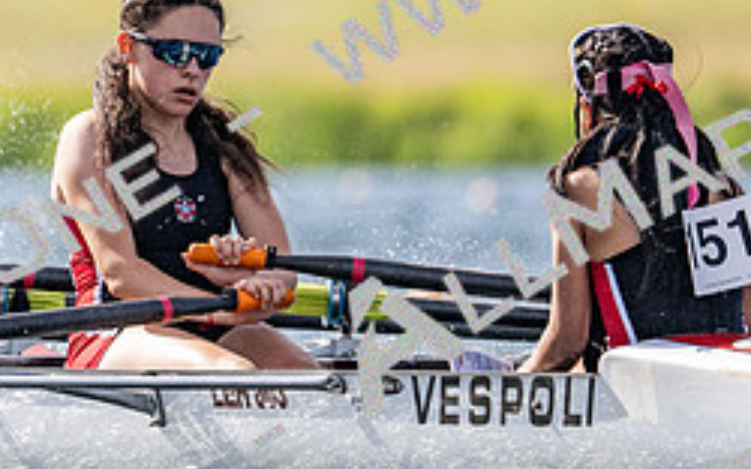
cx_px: 90
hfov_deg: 1.5
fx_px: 29030
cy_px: 135
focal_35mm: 1419
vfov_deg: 0.9
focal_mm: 400
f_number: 4.5
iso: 250
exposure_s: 1/2500
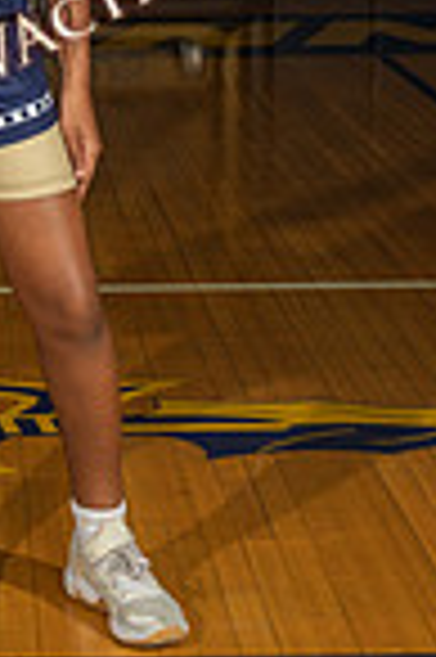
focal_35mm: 117
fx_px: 2130
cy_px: 4
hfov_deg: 11.5
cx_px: -22
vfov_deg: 17.1
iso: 160
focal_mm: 38
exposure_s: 1/200
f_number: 7.1
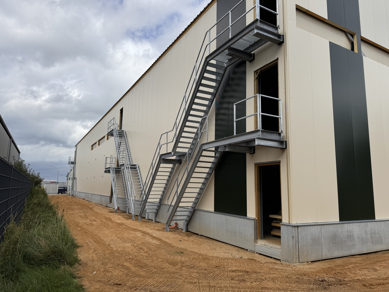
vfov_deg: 56.8
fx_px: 270
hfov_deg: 71.6
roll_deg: -2.2
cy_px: 146
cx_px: 194
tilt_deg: +10.0
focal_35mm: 24
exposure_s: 1/4950
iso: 80
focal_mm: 6.76
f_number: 1.78
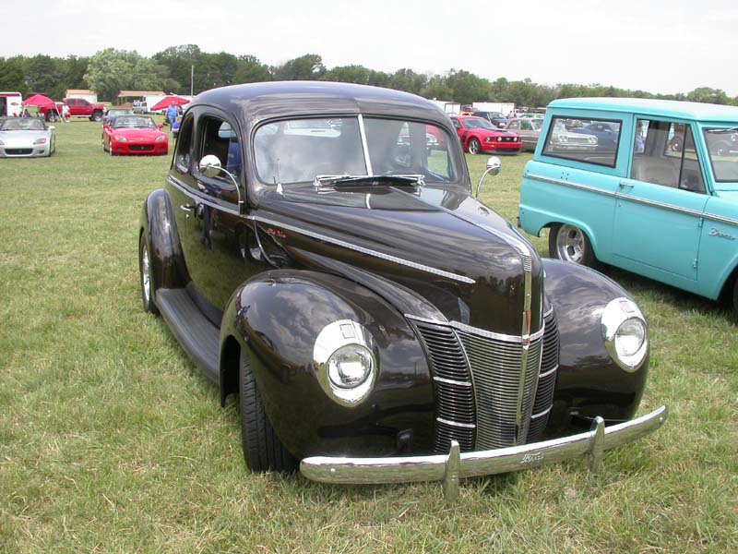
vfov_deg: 37.7
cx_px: 369
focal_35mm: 38
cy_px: 277
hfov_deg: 49.0
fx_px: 810
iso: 100
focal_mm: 7.85
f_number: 6
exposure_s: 1/226
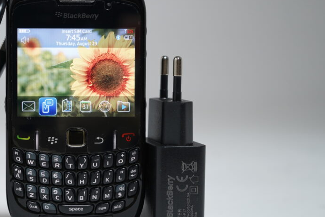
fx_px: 749
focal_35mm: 83
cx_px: 72
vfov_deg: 16.5
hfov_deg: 24.1
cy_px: 99
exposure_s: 1/25
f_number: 5
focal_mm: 48
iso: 640
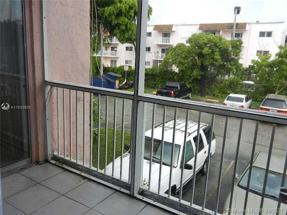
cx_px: 144
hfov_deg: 61.7
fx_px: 240
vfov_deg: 48.2
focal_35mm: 29
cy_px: 108
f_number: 3.6
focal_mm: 5.1
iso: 160
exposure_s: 1/250
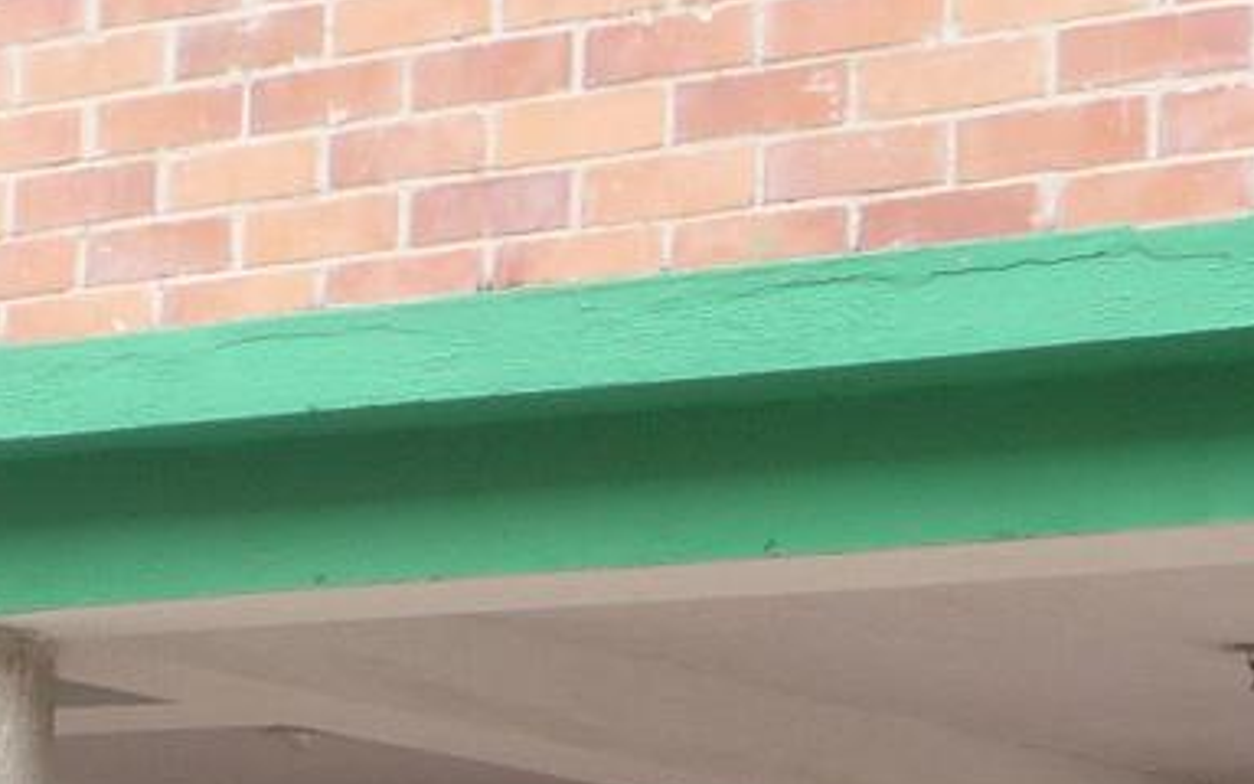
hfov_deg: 13.8
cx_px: 242
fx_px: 5161
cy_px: 761
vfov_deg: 8.6
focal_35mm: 151
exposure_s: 1/80
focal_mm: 5.2
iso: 100
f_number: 3.5
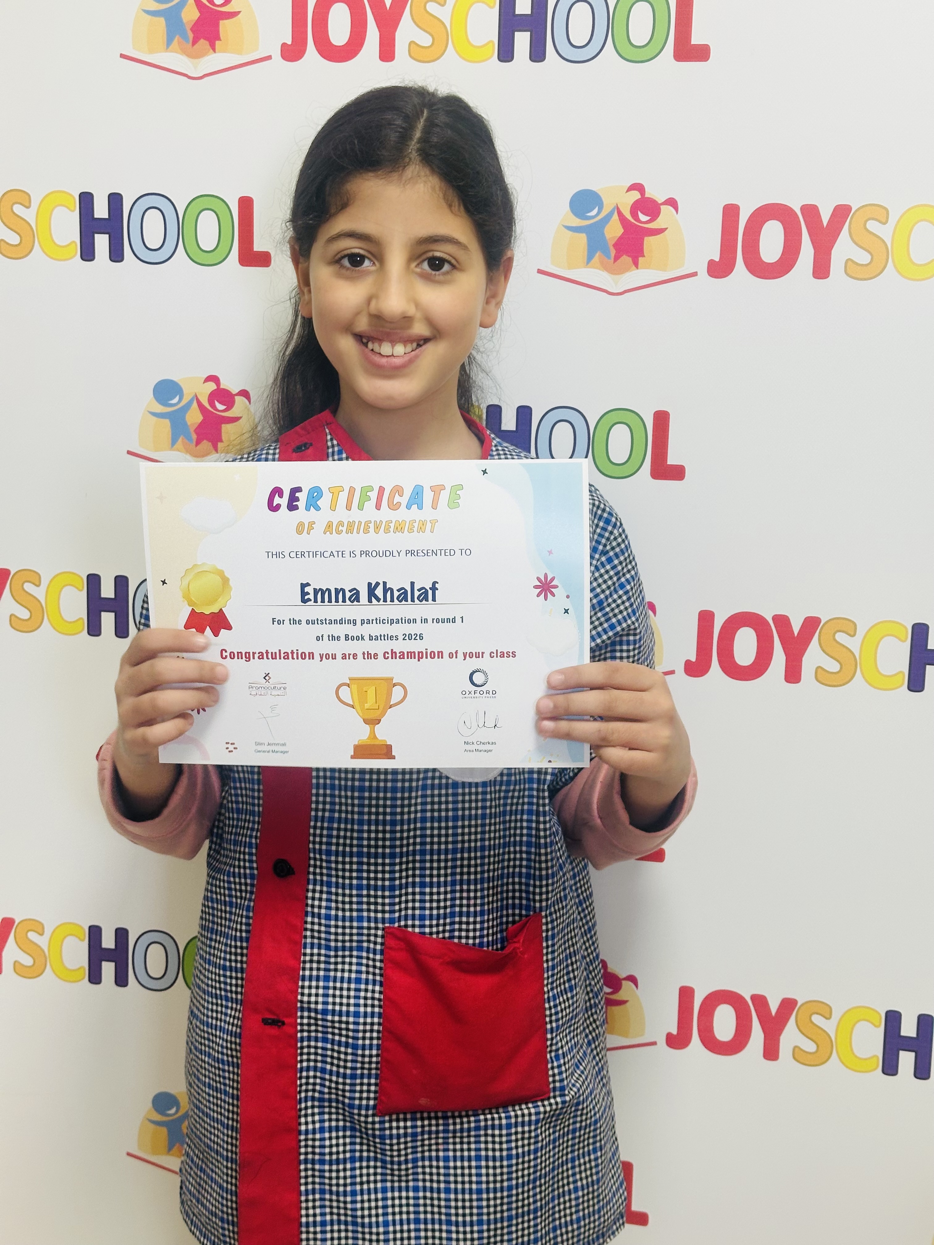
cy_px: 622
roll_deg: -1.5
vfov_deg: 39.7
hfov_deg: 30.3
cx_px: 467
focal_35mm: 48
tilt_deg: -12.2
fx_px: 1727
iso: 80
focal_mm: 6.86
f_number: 1.78
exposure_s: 1/50
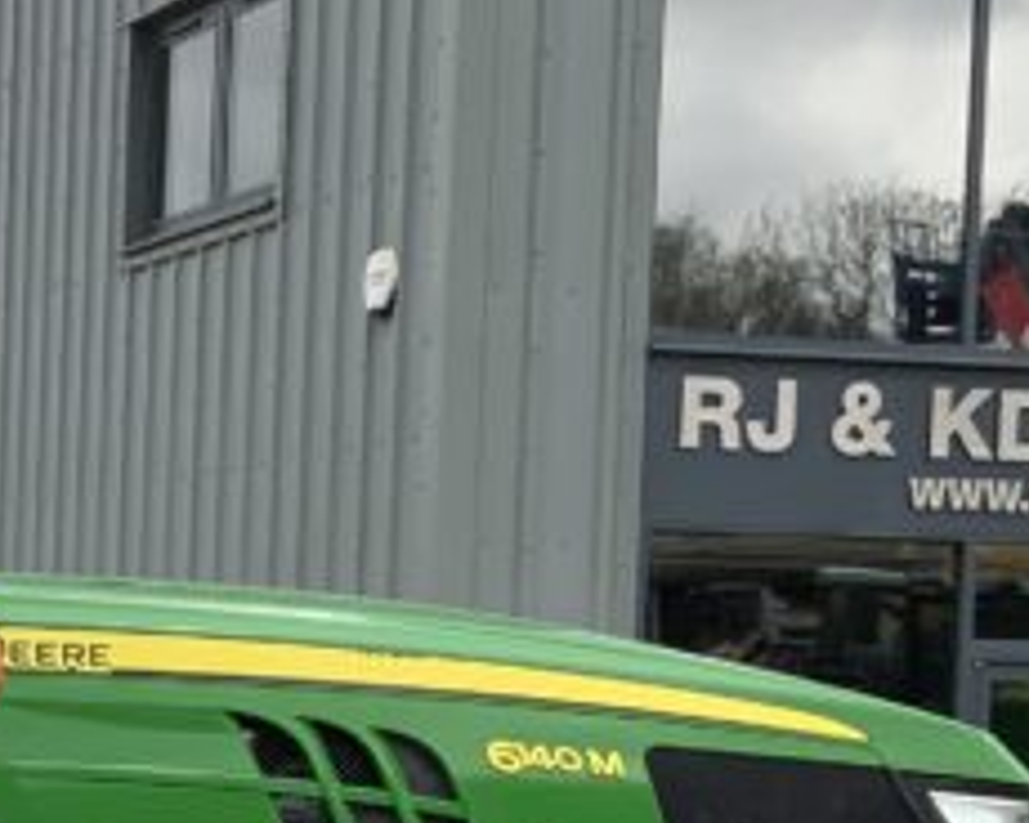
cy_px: 926
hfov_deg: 14.6
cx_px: -349
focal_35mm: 126
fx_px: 3837
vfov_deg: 12.0
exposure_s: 1/1250
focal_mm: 3
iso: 16
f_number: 1.8
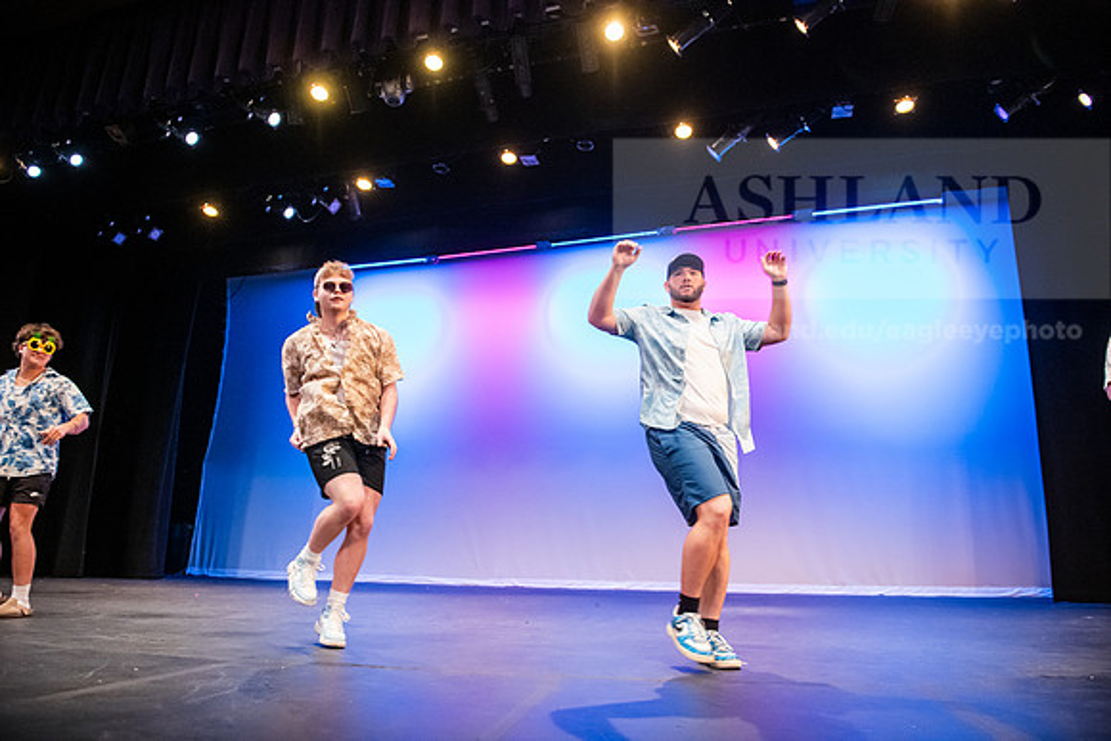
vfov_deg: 53.2
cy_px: 370
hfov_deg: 73.7
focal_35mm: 24
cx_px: 556
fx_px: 741
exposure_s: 1/320
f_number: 3.2
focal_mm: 24
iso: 4000
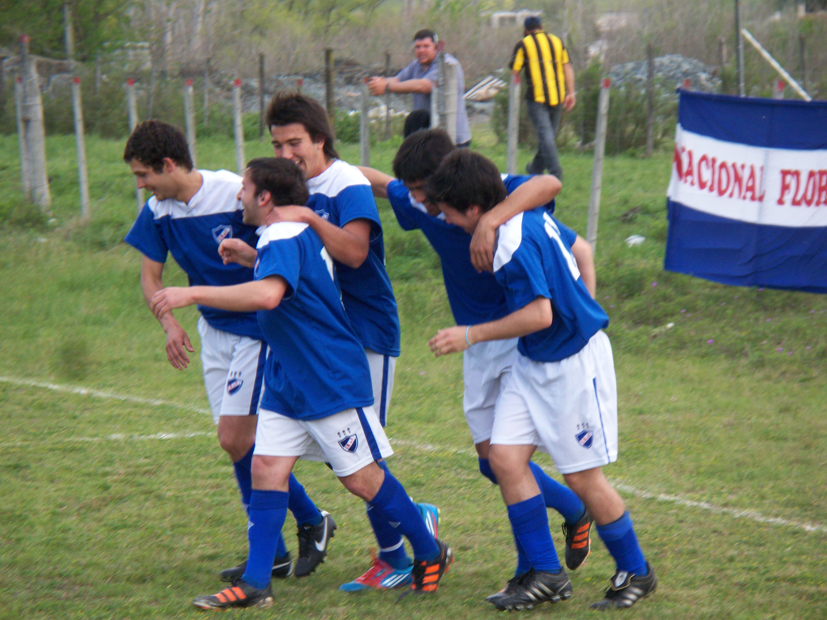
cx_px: 414
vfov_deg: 8.2
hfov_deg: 11.0
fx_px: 4300
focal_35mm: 180
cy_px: 310
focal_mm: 37.7
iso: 125
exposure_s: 1/200
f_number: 5.1
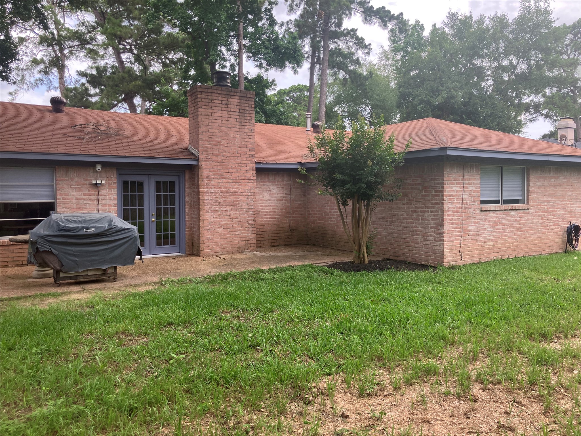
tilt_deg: -1.5
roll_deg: +0.7
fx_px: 470
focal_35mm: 28
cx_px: 290
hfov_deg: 63.4
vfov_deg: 49.7
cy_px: 218
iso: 32
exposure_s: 1/307
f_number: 1.8
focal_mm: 3.99
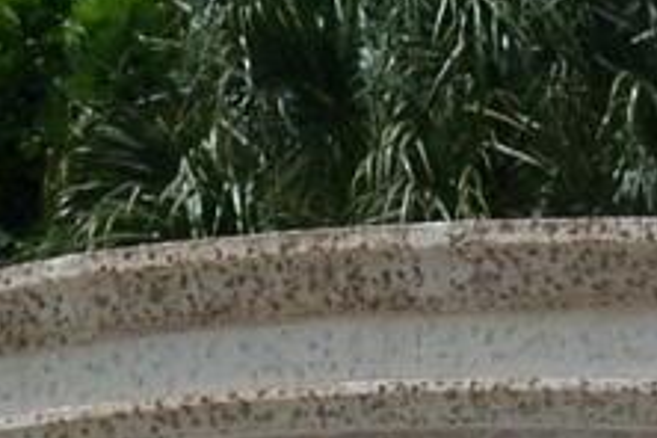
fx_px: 5037
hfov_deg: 7.5
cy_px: 1027
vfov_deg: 4.9
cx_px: 257
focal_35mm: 276
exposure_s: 1/250
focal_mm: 8
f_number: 7.1
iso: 50
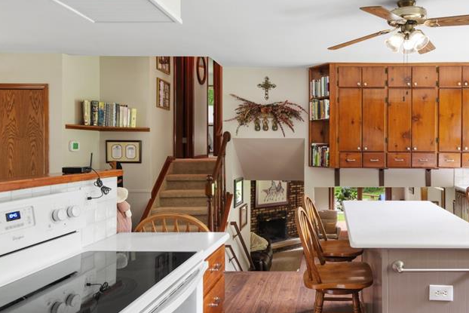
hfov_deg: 62.8
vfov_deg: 46.4
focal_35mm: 28
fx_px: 365
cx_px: 333
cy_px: 154
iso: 400
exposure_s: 1/2
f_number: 9
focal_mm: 17
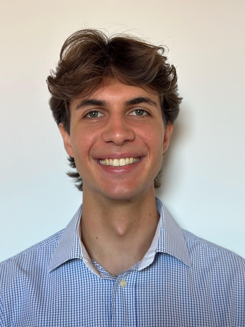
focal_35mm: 48
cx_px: 122
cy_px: 164
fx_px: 453
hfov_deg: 30.3
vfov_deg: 39.7
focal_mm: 6.86
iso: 125
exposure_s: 1/80
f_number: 1.78
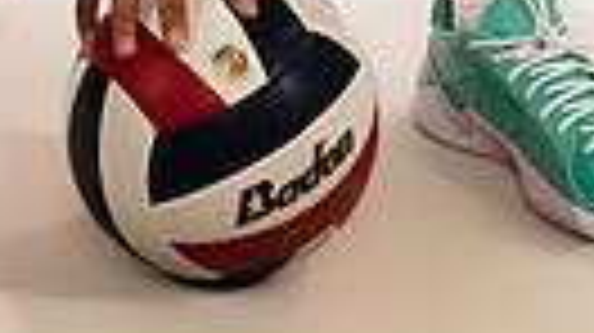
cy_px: -531
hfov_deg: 12.1
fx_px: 2801
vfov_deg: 6.4
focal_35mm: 178
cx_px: 274
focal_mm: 50
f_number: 7.1
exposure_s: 1/320
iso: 500
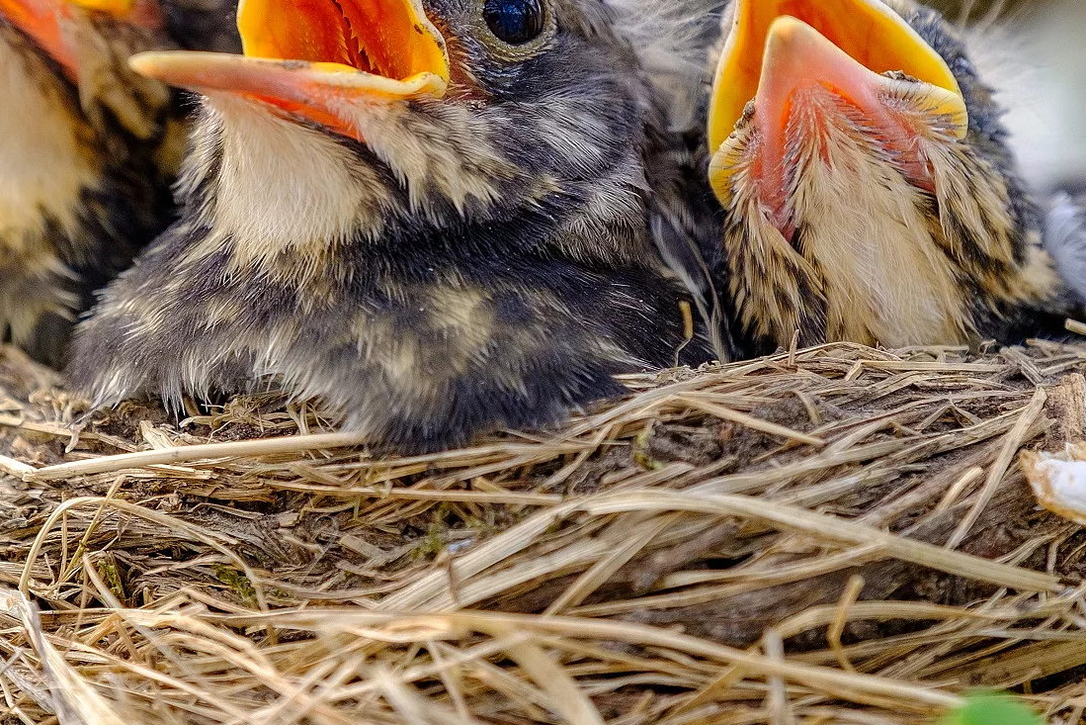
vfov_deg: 9.4
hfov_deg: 14.1
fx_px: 4374
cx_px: 461
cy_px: 110
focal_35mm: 145
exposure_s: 1/320
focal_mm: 55
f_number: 4.5
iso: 400
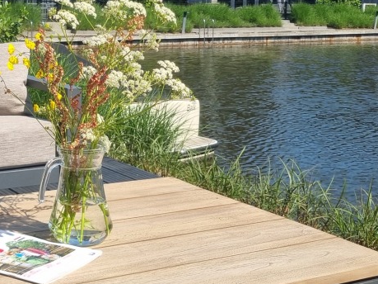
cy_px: 73
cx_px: 44
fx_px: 742
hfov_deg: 27.6
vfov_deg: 21.4
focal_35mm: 68
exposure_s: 1/2688
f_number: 1.8
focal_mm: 5.4
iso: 50
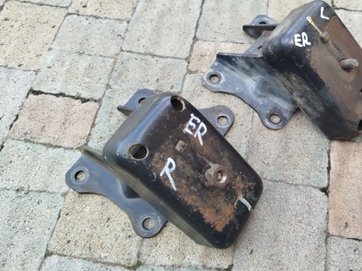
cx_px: 227
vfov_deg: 41.6
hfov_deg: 53.4
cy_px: 109
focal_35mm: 34
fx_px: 356
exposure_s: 1/100
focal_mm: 5.31
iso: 80
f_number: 1.7
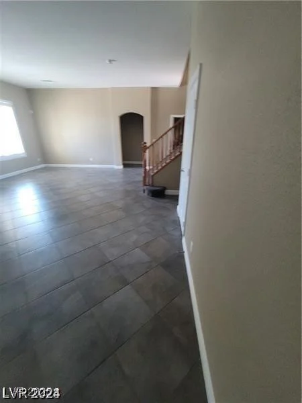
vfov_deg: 106.2
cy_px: 202
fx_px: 151
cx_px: 151
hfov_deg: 89.9
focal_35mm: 13
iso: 400
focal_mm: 2.2
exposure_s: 1/60
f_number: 2.2
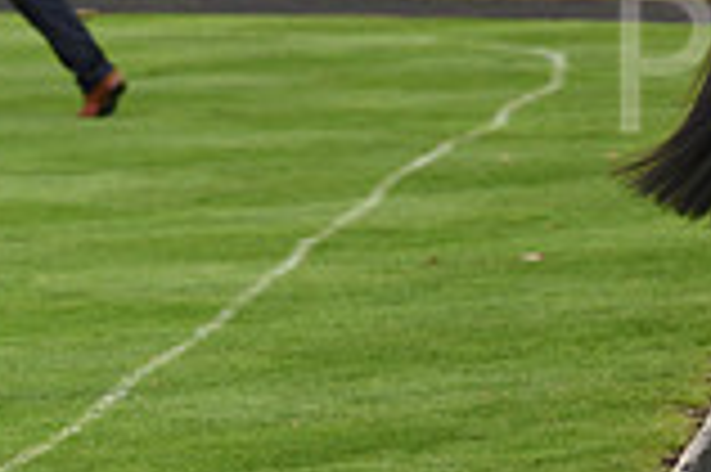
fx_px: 8701
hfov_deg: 4.6
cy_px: -151
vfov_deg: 3.1
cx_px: 1202
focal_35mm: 441
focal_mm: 120
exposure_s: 1/1250
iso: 500
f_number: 5
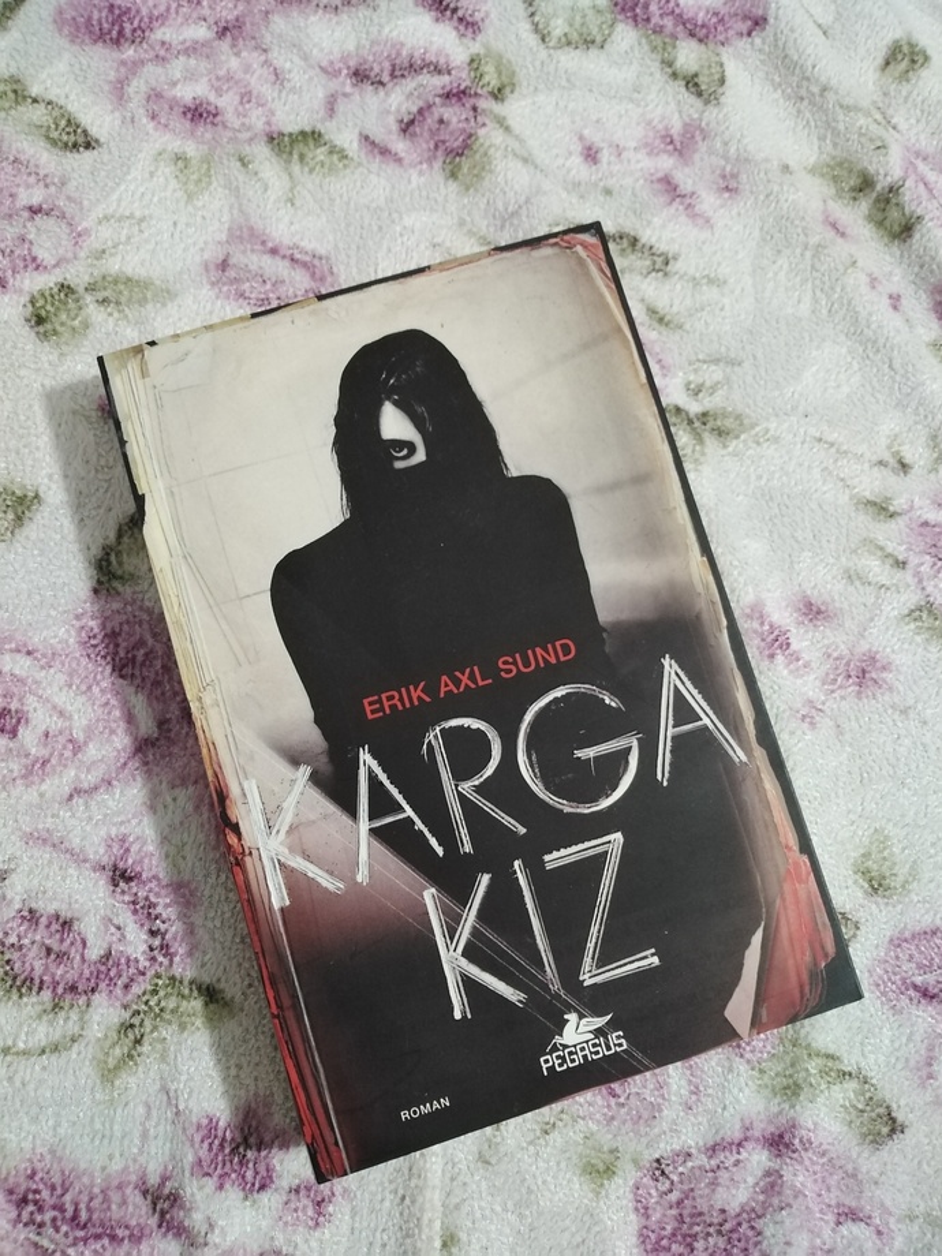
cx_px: 471
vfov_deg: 67.3
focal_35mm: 26
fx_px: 943
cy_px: 628
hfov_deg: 53.1
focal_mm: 3.62
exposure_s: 1/24
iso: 373
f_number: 1.8
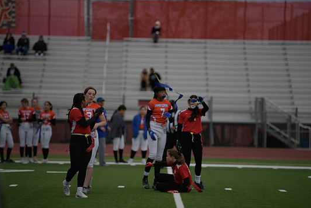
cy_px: 111
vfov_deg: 6.3
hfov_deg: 9.5
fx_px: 1875
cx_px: 165
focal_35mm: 217
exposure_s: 1/200
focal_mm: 200
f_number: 2.8
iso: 64
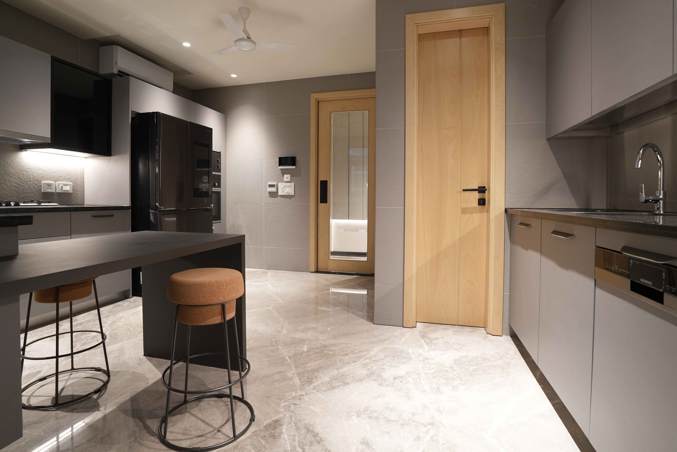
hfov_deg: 90.0
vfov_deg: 67.2
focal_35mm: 18
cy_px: 205
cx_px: 329
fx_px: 338
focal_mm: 16
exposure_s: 1/13
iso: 1000
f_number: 7.1
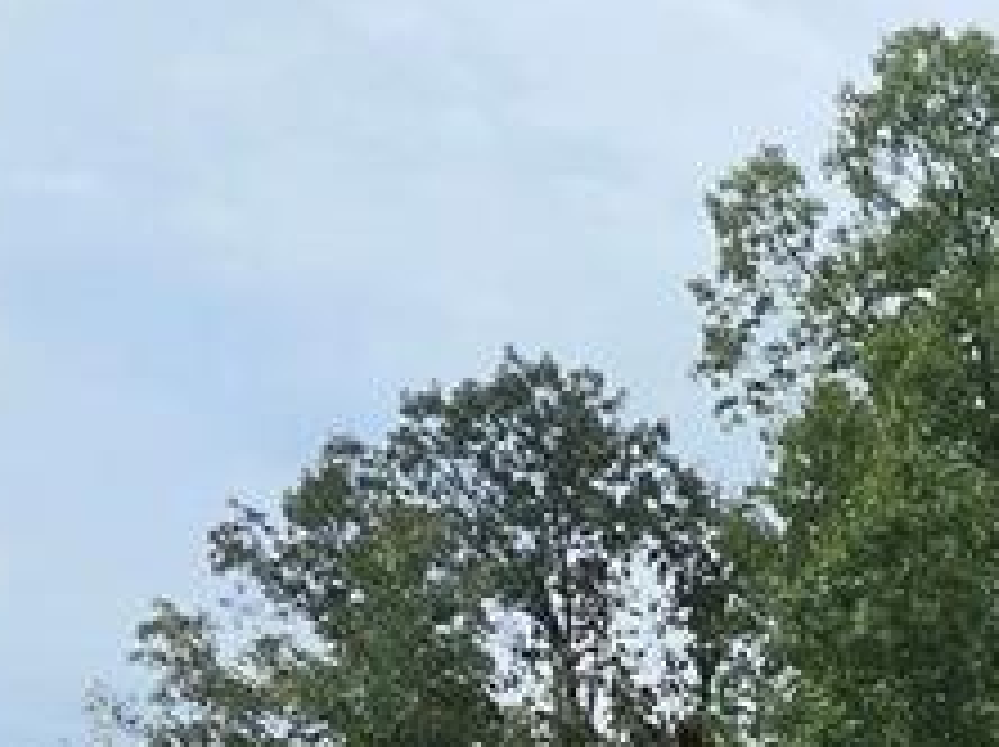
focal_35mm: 60
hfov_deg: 22.8
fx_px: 1730
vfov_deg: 20.7
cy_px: 1130
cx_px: 1665
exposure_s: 1/2993
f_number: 2.2
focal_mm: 2.2
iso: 100
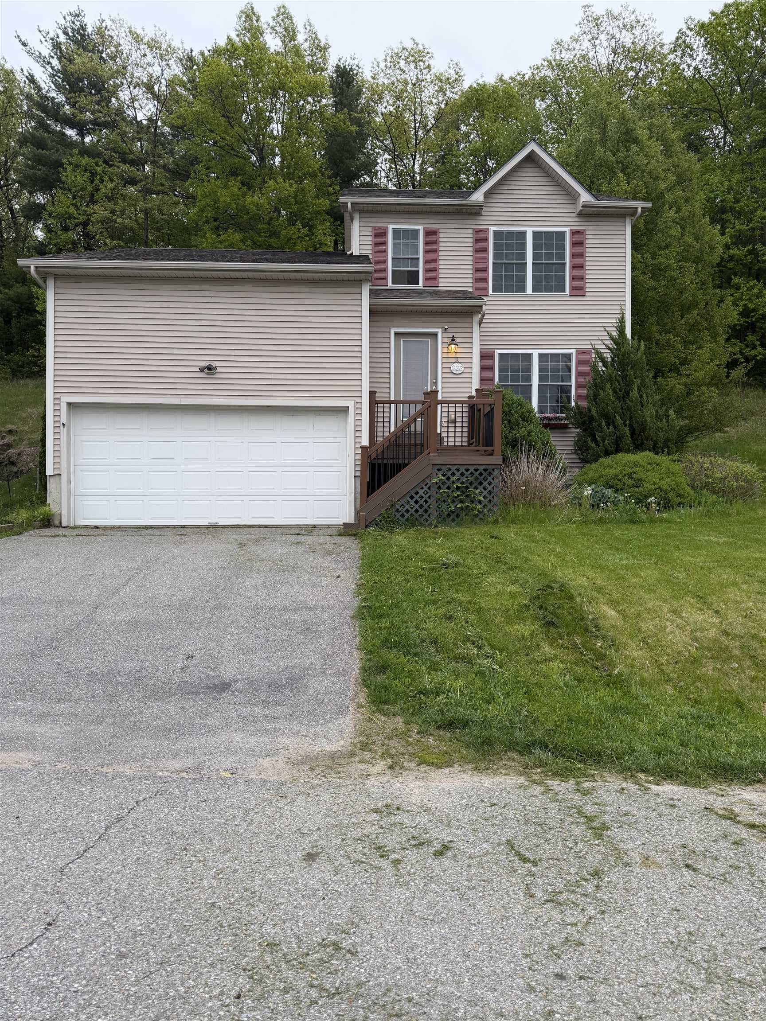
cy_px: 510
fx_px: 708
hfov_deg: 56.8
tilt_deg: -1.0
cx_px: 383
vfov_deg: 71.6
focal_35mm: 24
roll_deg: +0.0
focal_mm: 6.76
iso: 100
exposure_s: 1/423
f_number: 1.78
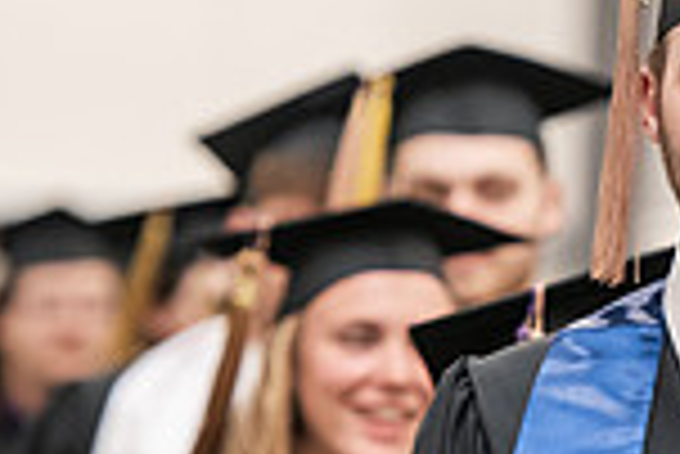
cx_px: 892
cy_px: 249
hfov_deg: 3.3
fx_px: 11609
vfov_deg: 2.2
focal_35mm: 614
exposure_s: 1/200
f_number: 3.2
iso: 2500
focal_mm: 160
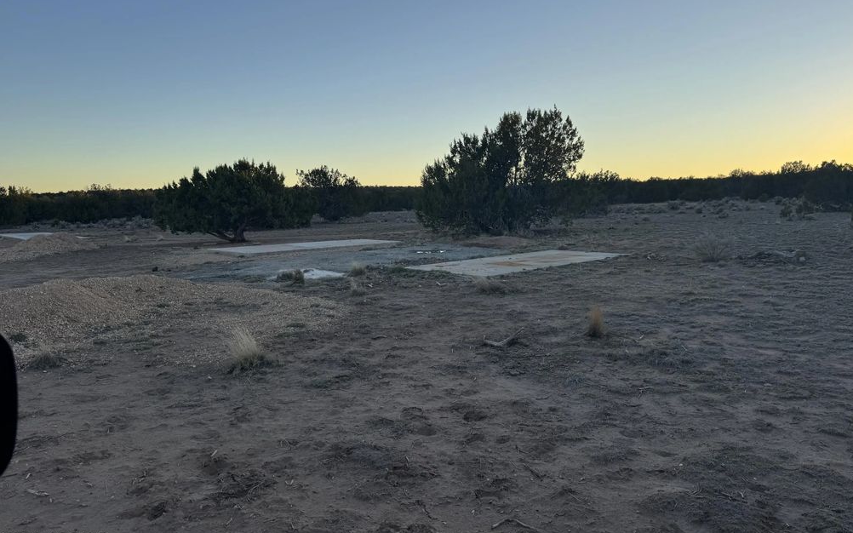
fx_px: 604
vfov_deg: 47.5
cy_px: 244
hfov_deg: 70.4
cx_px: 435
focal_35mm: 26
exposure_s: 1/1395
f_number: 1.78
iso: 80
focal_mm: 6.76
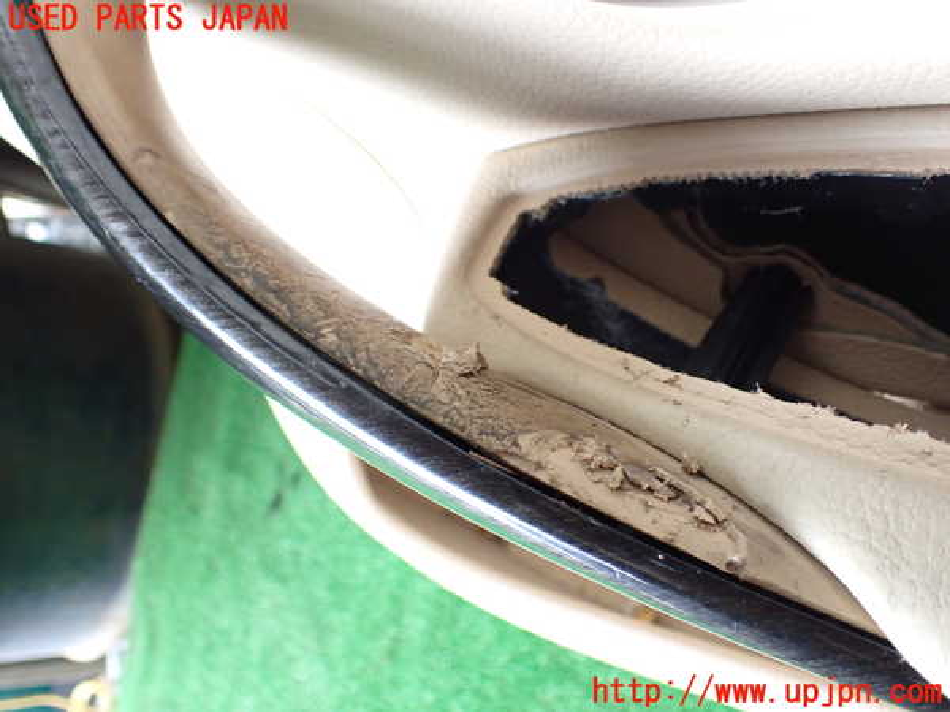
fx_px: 823
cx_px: 475
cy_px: 356
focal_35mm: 30
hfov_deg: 60.0
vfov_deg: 46.8
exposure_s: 1/125
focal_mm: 5.4
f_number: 2.3
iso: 500
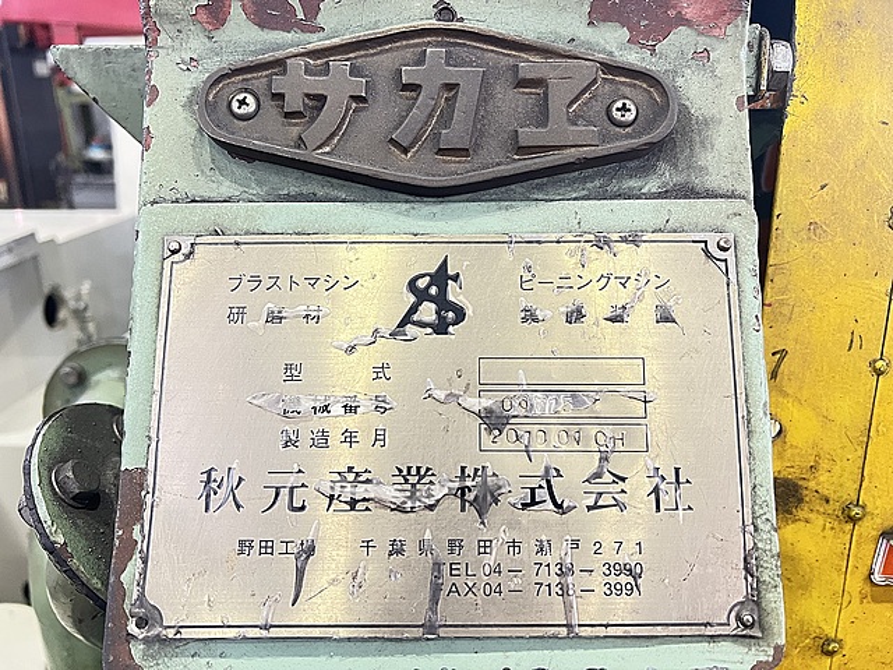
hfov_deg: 67.3
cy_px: 335
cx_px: 446
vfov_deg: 53.1
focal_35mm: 26
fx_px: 671
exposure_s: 1/60
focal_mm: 5.7
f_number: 1.5
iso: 320
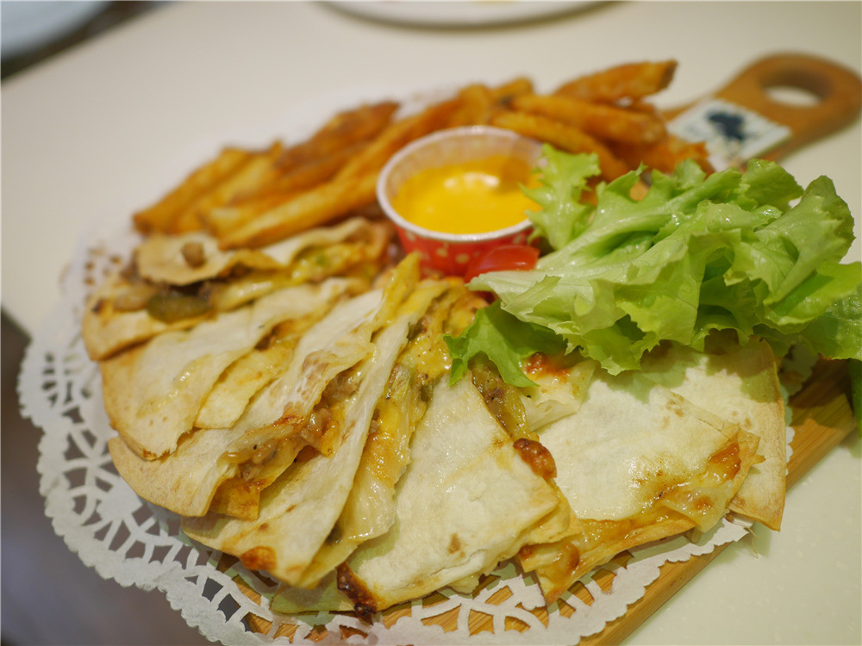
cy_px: 323
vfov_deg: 46.8
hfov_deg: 60.0
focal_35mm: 30
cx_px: 431
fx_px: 747
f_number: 1.8
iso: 200
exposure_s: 1/100
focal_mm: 15
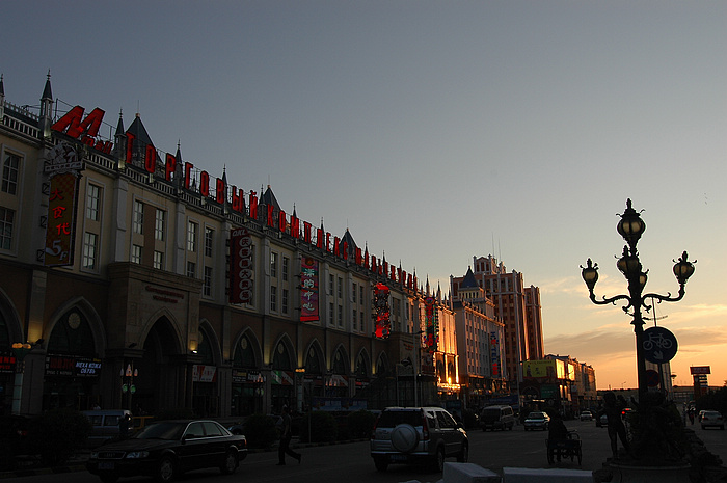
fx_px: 726
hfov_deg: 53.2
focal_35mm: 36
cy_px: 242
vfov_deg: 36.8
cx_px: 364
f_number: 8
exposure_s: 1/160
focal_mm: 24
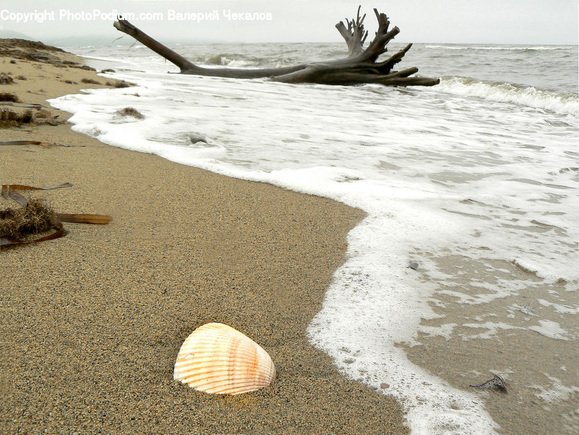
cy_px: 218
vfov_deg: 39.7
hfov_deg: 51.4
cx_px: 290
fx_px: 602
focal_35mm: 36
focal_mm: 6
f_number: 5.6
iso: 80
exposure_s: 1/400
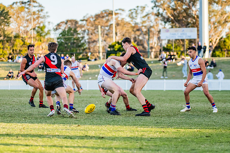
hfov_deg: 9.9
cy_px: 77
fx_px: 1332
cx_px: 105
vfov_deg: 6.6
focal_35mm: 208
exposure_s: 1/1600
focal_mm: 170
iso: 1100
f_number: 4
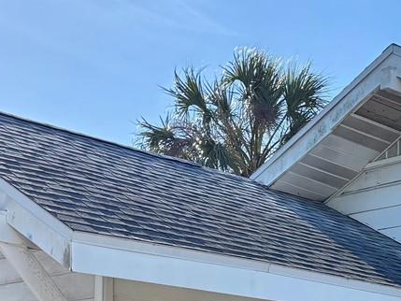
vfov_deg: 14.4
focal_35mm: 97
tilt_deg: +2.1
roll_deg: -0.6
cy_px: 426
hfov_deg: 19.6
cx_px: 411
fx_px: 1124
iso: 50
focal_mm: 5.96
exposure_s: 1/1984
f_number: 1.6
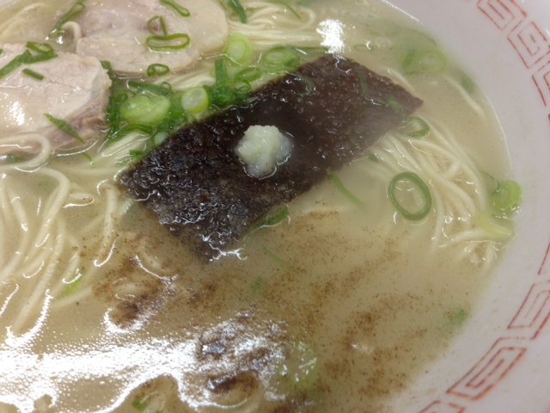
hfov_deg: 55.4
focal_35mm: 33
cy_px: 206
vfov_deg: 42.9
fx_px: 524
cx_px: 275
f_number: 2.4
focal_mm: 4.13
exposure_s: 1/20
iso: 80
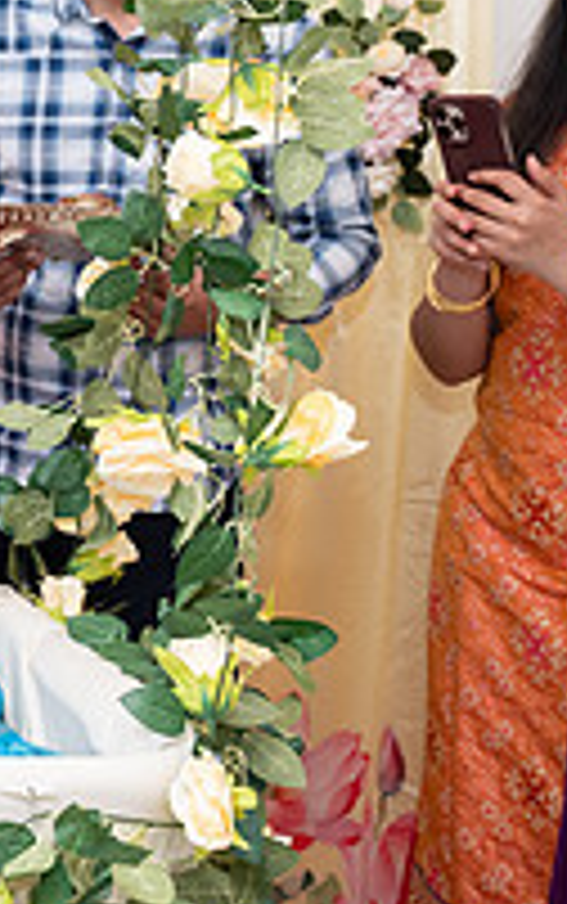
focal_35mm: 78
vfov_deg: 26.2
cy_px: 259
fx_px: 1924
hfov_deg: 14.2
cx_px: -554
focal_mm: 26.5
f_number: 3.5
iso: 500
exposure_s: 1/200
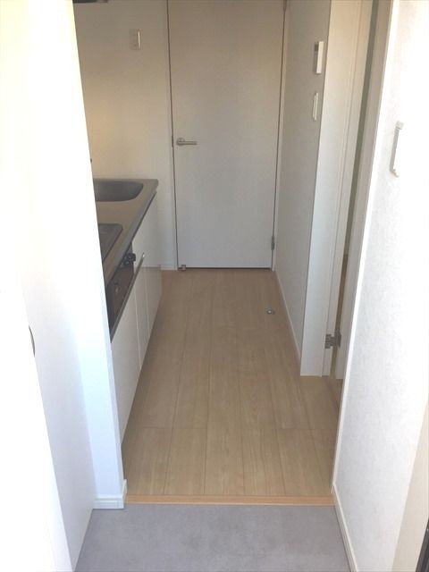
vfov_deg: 61.7
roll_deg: +0.4
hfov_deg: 48.2
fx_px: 479
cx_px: 214
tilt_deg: -24.1
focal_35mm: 29
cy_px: 286
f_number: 2.2
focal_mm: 4.15
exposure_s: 1/120
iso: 50
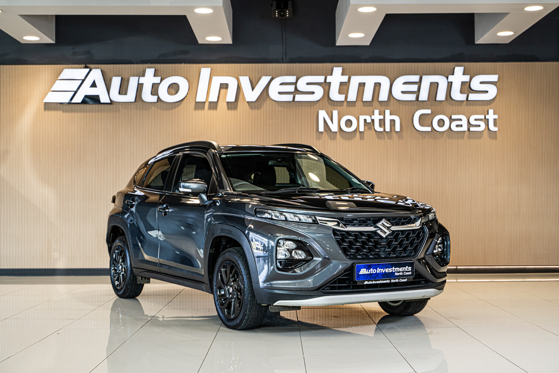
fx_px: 838
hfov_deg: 36.9
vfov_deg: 25.1
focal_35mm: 54
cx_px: 280
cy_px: 186
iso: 640
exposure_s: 1/160
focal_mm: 54
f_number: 4
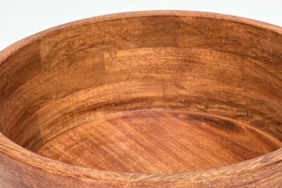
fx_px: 368
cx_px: 166
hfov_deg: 41.7
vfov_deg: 28.0
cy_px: 152
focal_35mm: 47
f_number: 1.6
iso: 50
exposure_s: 1/100
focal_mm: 5.96
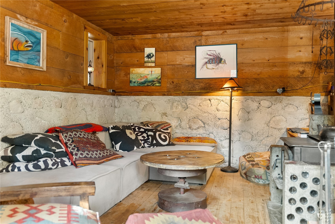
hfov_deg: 62.4
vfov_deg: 44.1
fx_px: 277
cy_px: 112
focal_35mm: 30
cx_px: 168
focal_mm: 29.7
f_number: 2.8
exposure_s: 1/15
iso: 400
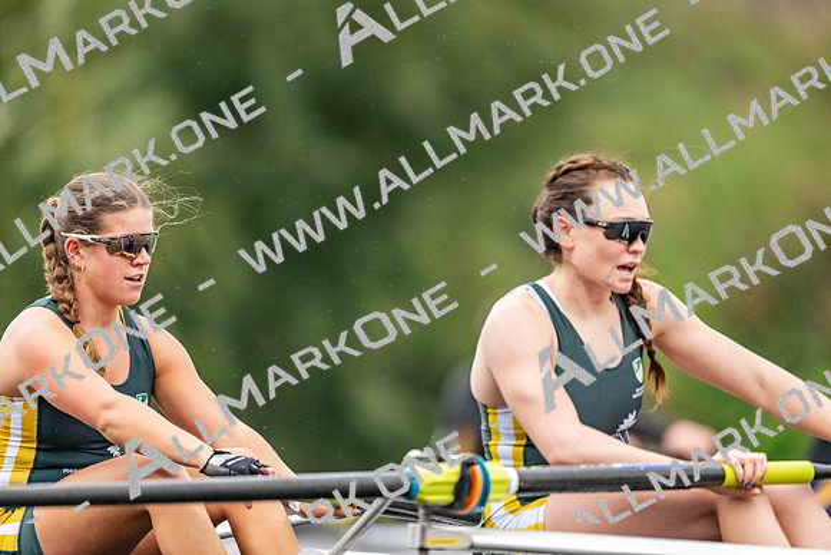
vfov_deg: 2.3
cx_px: 416
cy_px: 278
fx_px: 13853
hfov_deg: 3.4
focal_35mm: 600
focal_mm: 600
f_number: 4
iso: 6400
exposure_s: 1/2500
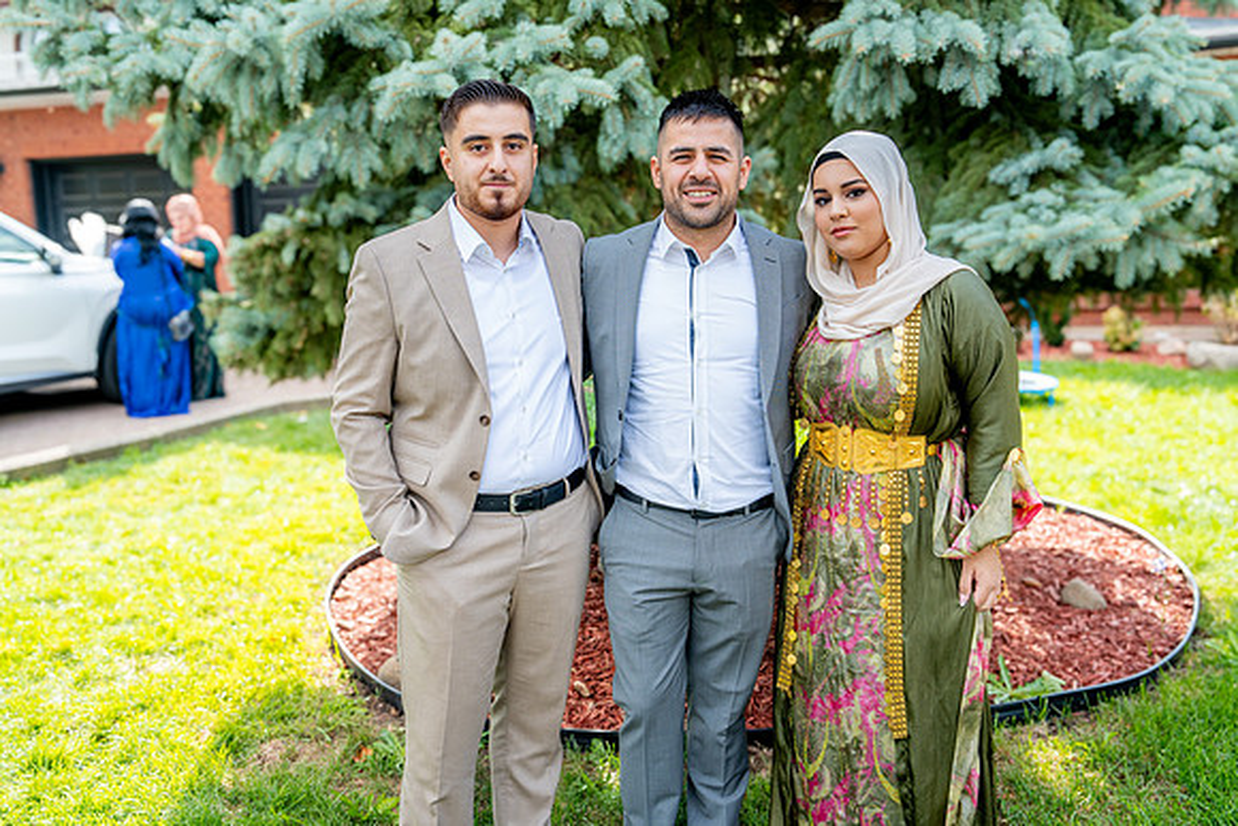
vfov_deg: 37.9
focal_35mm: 35
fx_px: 1204
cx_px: 619
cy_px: 413
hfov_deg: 54.4
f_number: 5
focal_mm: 35
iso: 320
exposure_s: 1/320
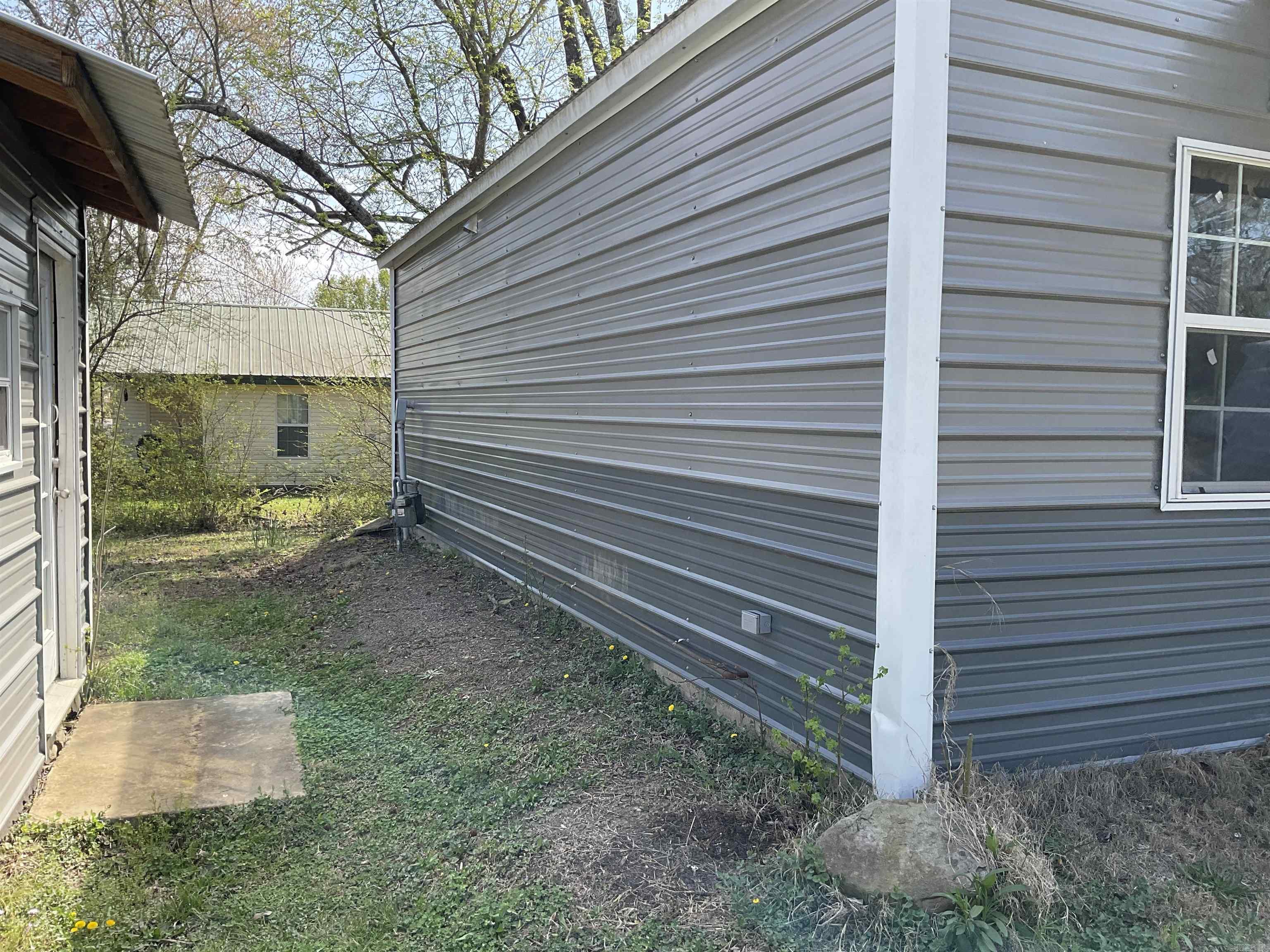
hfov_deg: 61.7
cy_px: 476
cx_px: 635
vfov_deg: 48.2
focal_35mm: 29
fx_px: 1064
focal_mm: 3
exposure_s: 1/500
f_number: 1.8
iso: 16
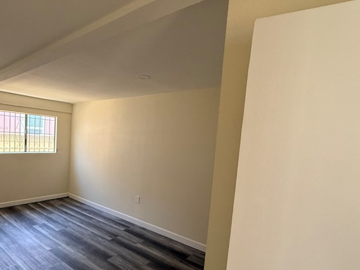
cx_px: 118
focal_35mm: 22
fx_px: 229
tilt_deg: -5.1
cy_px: 161
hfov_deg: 73.9
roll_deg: -3.4
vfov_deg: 60.6
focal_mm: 2.22
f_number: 2.2
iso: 250
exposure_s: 1/99
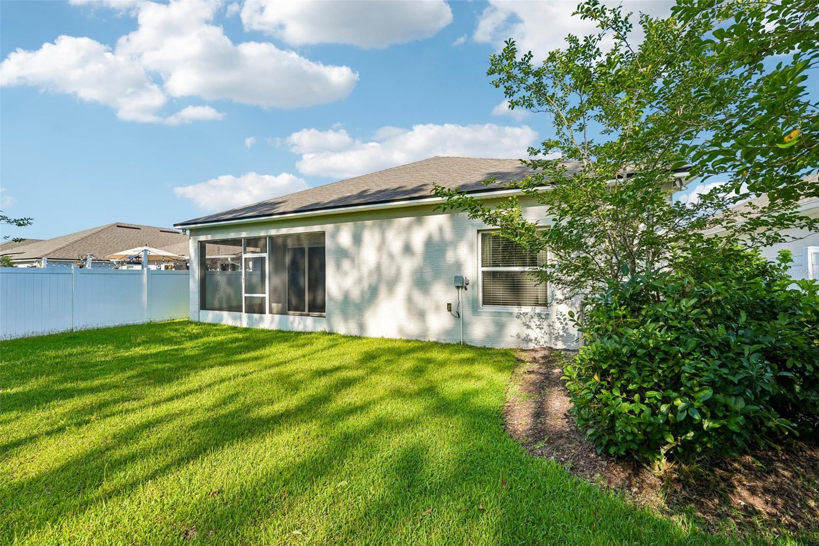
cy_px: 273
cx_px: 410
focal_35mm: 14
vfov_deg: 81.2
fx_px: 318
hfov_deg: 104.3
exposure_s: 1/160
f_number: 8
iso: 100
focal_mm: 14
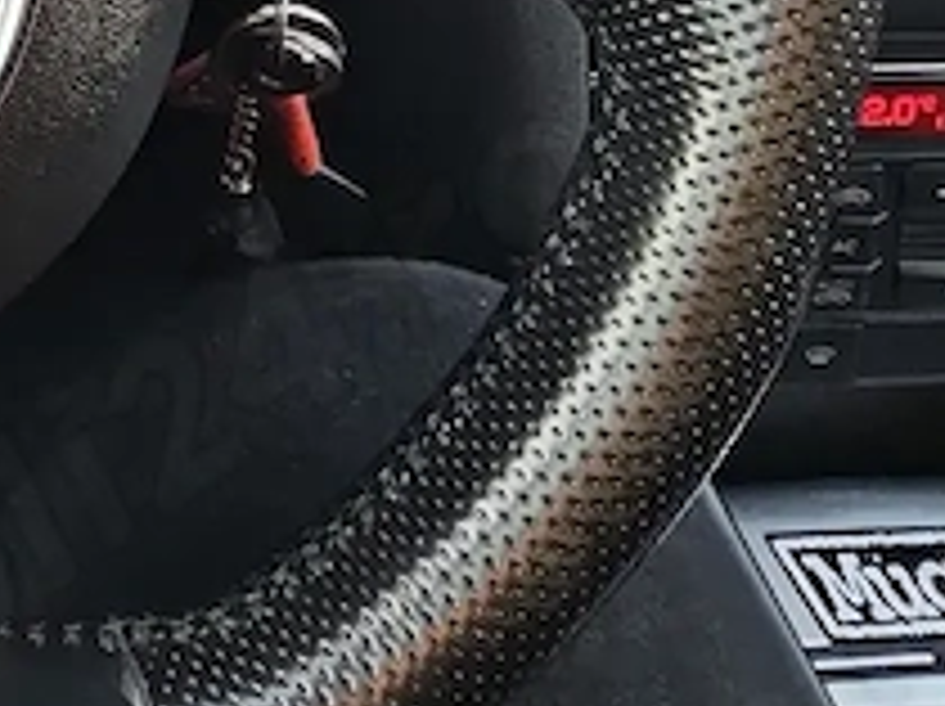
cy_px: -594
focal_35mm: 62
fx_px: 1691
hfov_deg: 25.0
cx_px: -414
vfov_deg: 18.2
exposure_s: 1/71
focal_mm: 2.2
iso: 160
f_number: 2.2
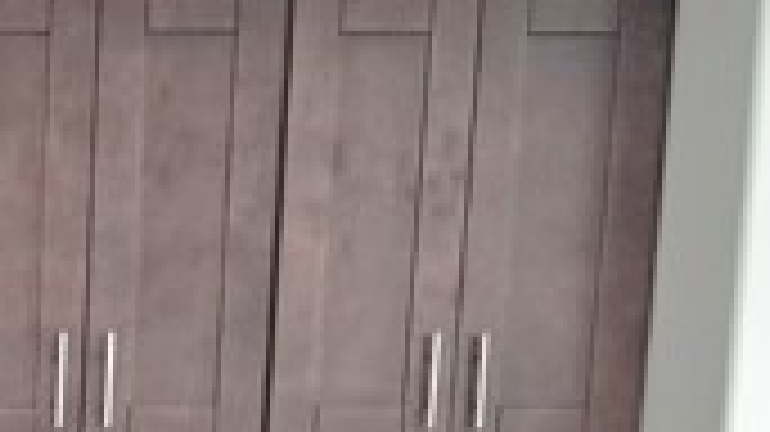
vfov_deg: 11.6
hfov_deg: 20.8
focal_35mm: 94
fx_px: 1918
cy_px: 864
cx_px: -216
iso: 800
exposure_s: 1/60.2
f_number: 1.8
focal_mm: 5.4
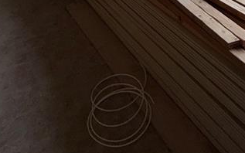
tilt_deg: -5.0
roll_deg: -0.7
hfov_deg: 40.9
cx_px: 175
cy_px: -132
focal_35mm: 48
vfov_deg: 19.3
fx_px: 320
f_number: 2.2
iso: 16
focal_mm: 2.22
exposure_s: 1/151
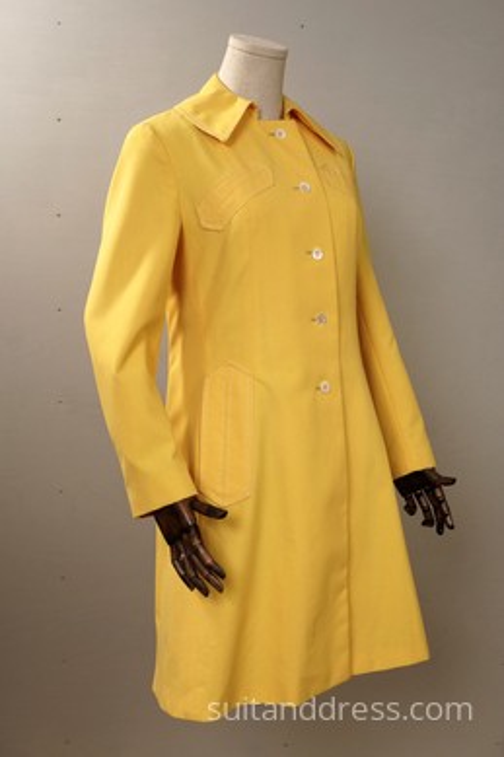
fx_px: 1009
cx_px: 252
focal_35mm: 48
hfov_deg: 28.1
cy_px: 378
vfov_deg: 41.1
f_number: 7.1
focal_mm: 32
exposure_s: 1/25
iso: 250
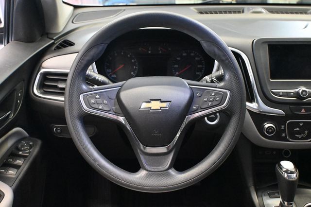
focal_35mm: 37
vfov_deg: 36.1
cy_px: 104
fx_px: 317
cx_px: 156
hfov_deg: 52.2
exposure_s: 1/60
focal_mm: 24.5
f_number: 4.2
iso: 9000
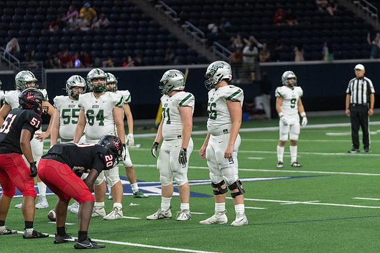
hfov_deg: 11.5
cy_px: 91
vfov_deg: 7.7
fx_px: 1879
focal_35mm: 178
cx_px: 244
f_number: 2.8
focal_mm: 138
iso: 4000
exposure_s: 1/1250
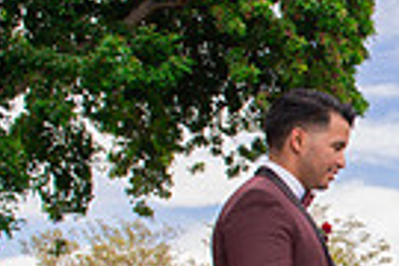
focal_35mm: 103
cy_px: 290
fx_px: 1141
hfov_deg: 17.7
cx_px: 606
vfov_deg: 13.1
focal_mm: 24
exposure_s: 1/250
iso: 400
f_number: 8
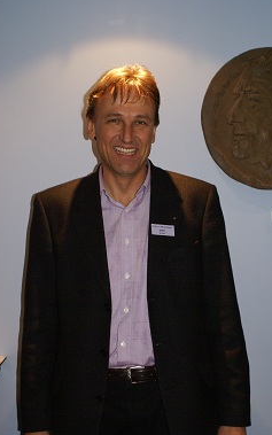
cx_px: 134
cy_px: 218
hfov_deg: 27.4
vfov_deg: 42.6
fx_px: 557
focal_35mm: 47
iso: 400
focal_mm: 30
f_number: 5.6
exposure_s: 1/60
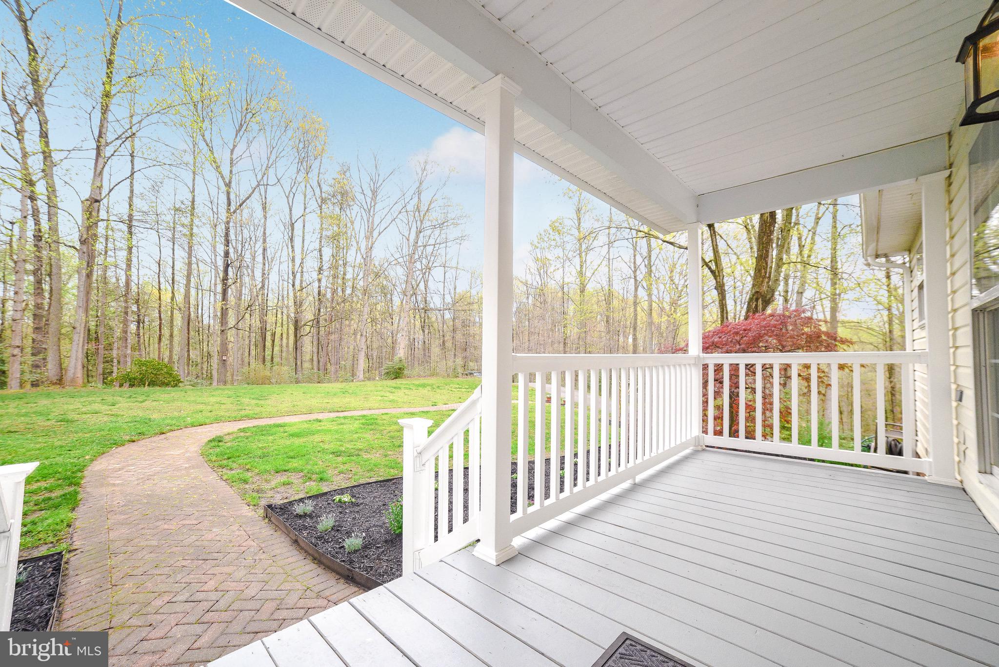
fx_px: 389
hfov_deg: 104.2
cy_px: 334
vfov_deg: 81.3
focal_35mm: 14
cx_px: 500
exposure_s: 1/2000
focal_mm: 14
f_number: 2.8
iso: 2000
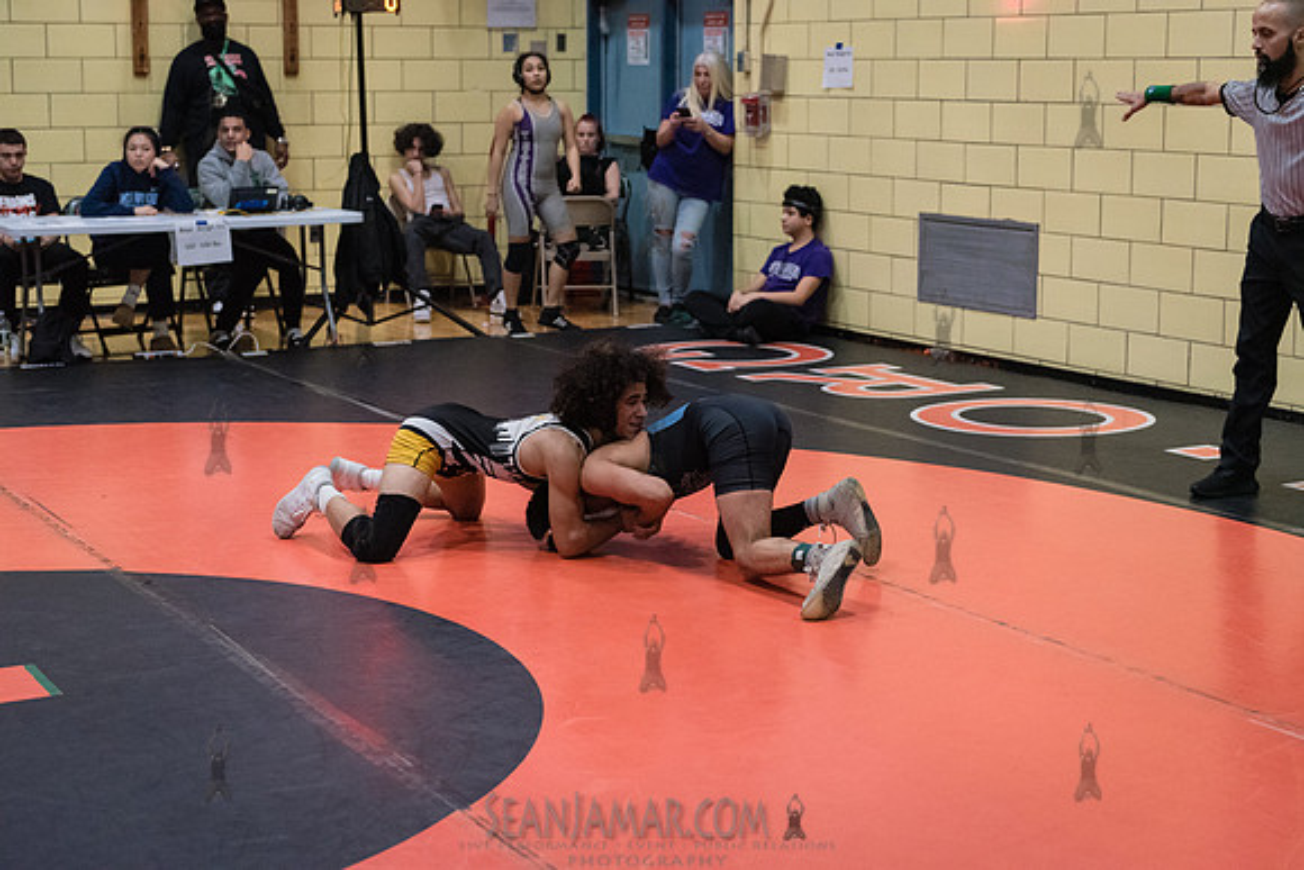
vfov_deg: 23.4
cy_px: 435
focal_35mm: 58
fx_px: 2101
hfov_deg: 34.5
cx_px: 652
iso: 8000
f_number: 3.2
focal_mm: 58
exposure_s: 1/640
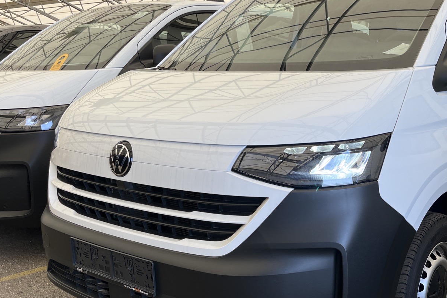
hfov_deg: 44.1
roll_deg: +0.8
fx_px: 534
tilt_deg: -10.6
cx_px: 330
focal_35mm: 43
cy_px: 173
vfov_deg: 31.1
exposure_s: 1/304
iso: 50
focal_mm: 5.1
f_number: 1.6
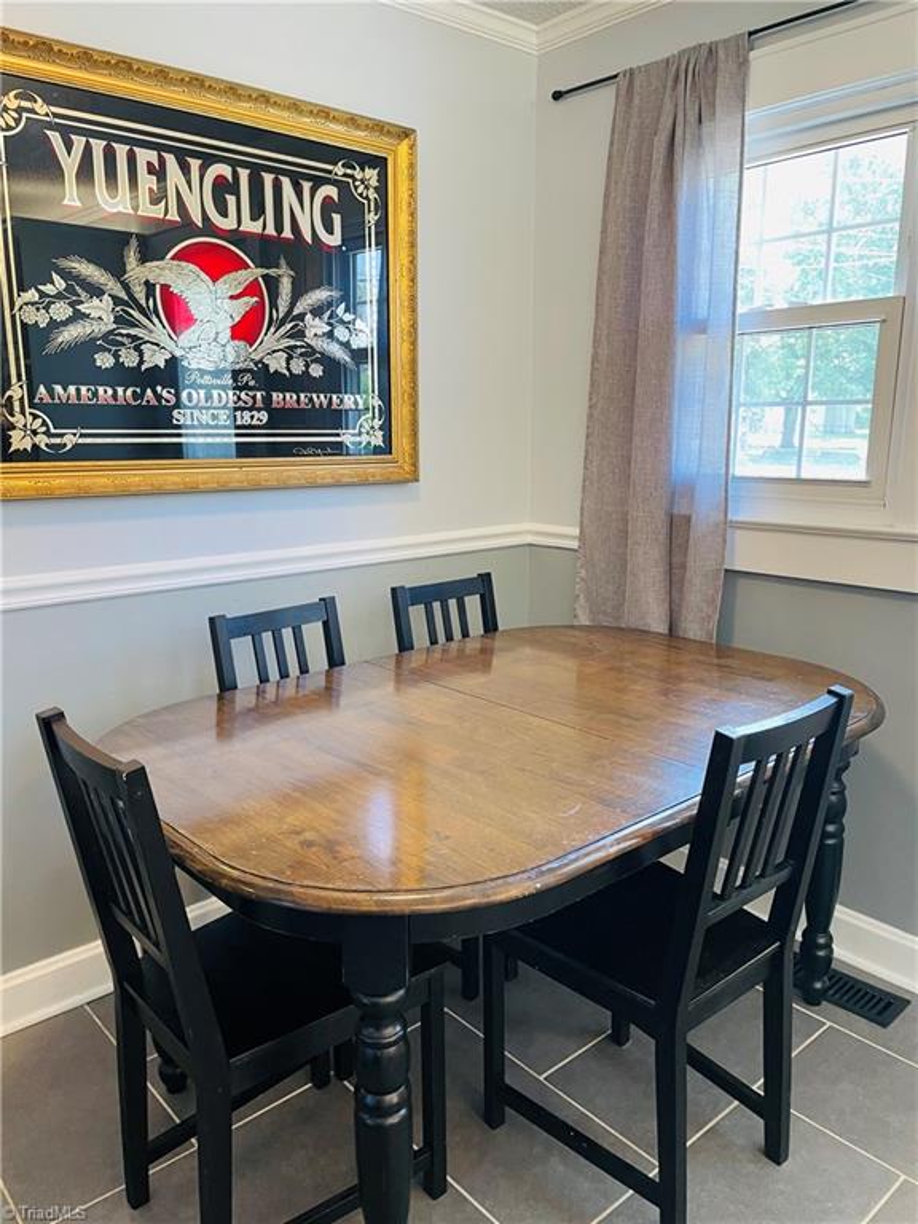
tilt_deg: -12.3
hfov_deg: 53.1
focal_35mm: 26
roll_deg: +0.6
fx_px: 919
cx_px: 459
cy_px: 612
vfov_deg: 67.3
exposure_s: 1/60
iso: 125
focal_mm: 4.2
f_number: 1.6
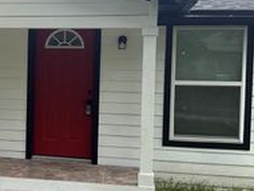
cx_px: 33
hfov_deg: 29.6
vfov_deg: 23.3
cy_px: 83
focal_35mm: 63
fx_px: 463
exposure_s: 1/2110
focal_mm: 6.76
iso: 100
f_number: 1.78
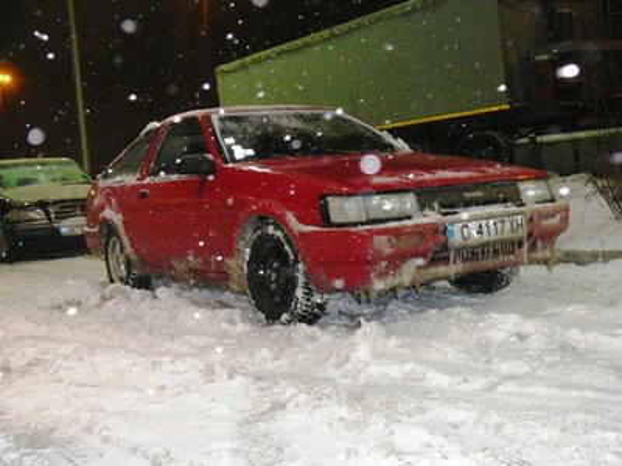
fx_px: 862
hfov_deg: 39.7
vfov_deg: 30.3
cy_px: 233
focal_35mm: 48
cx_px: 311
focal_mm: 5.6
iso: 400
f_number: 3
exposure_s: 1/30
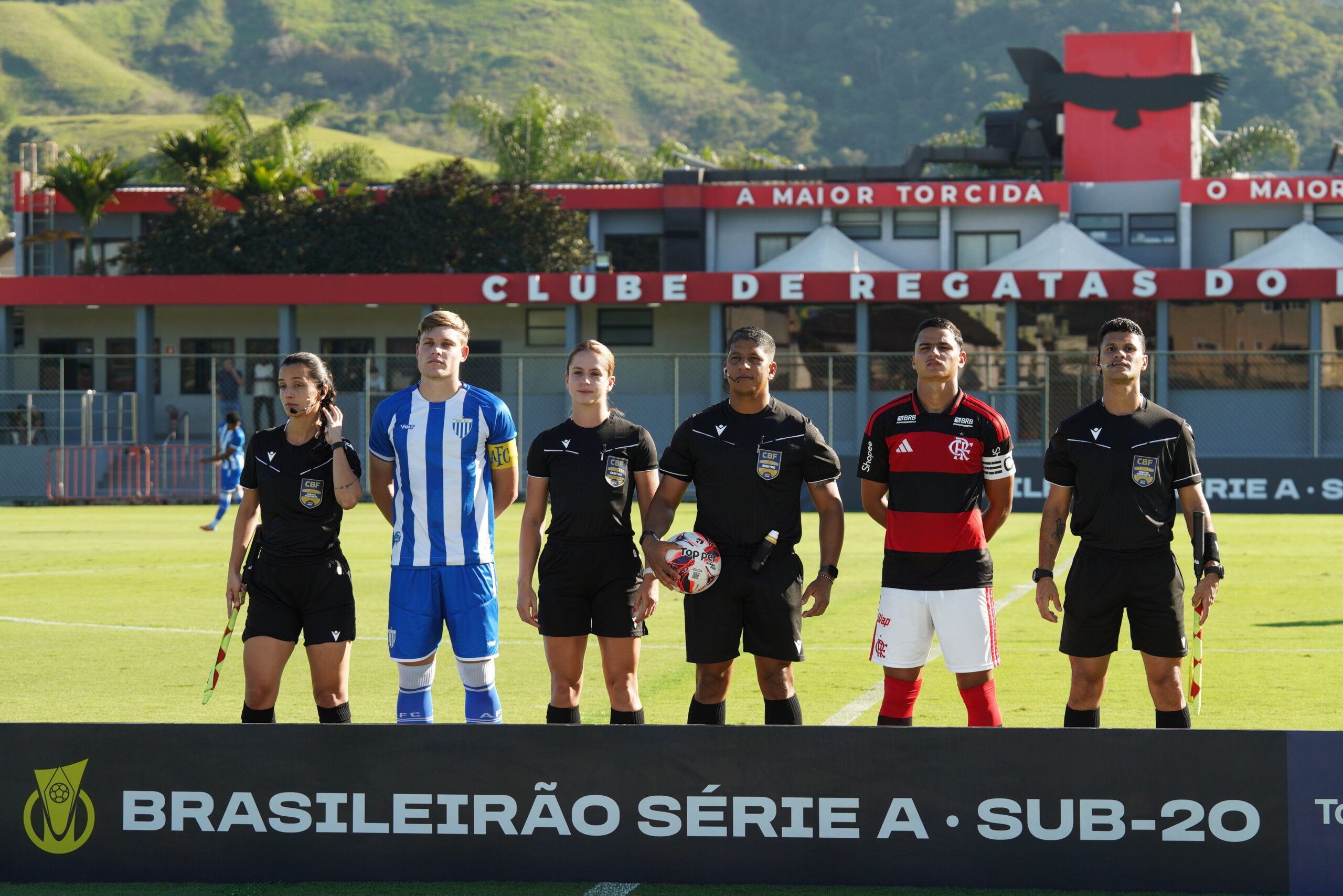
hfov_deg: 19.5
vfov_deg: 13.0
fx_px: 3917
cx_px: 672
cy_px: 448
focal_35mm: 105
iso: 320
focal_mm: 70
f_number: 4
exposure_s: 1/1000
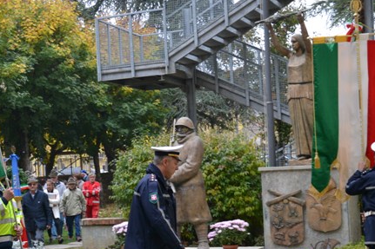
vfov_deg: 15.3
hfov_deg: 22.5
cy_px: 157
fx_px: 927
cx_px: 63
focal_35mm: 89
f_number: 5.6
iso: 220
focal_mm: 32
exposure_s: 1/125
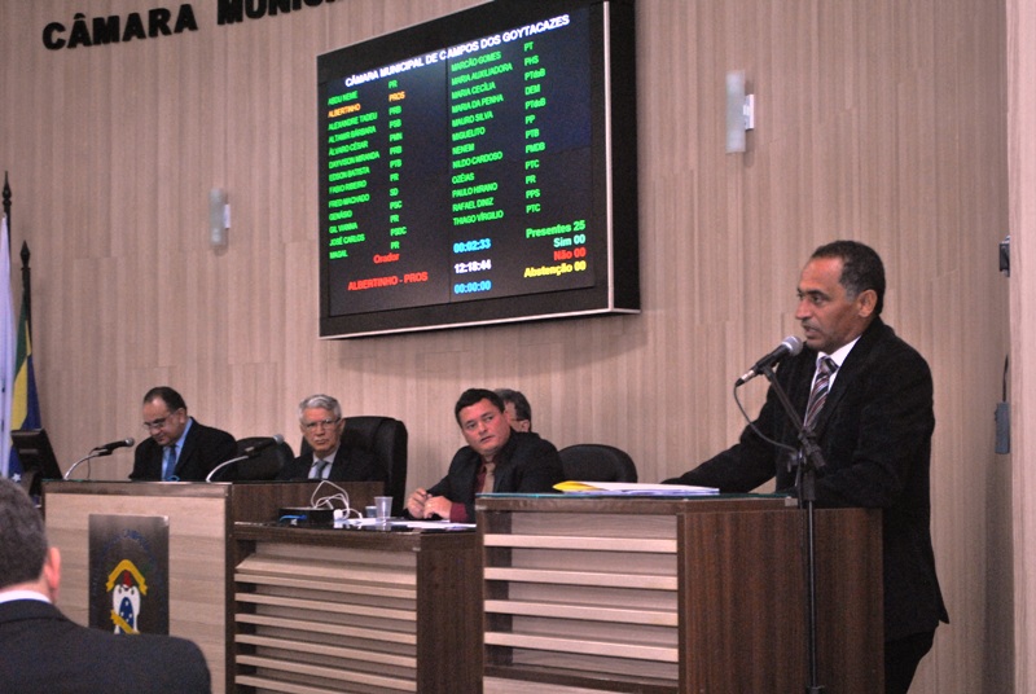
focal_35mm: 68
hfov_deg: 29.8
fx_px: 1945
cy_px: 347
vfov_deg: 20.2
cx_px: 518
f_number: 5.3
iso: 800
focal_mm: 45
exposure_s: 1/30
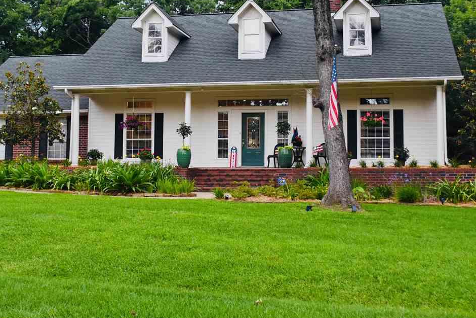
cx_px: 234
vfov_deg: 27.4
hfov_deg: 40.3
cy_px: 111
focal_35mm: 49
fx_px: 648
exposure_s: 1/160
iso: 800
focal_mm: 24
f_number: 6.3
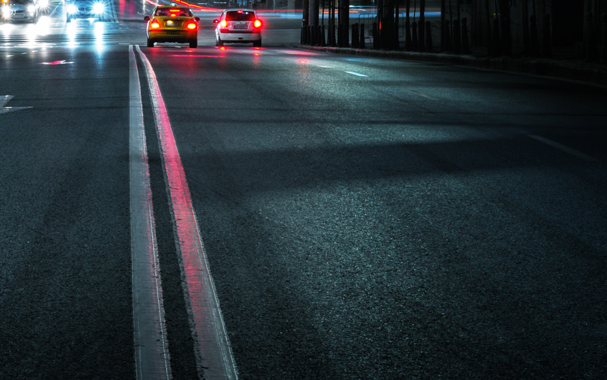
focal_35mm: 134
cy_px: 172
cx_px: 136
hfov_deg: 15.5
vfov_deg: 9.8
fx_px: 2217
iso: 100
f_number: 14
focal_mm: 60
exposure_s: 8
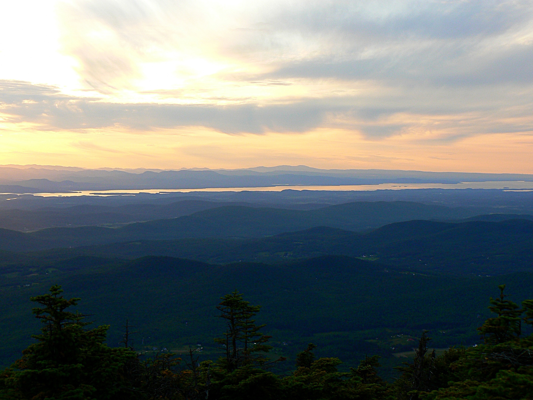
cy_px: 200
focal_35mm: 62
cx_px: 266
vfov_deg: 23.7
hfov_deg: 31.2
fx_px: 955
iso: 80
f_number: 5.6
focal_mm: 10.4
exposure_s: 1/125
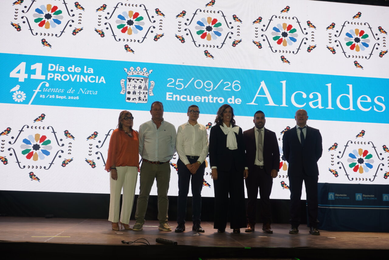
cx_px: 194
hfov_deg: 51.3
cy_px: 130
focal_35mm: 38
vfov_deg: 35.5
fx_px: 405
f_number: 7.1
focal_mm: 25
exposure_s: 1/40
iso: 100
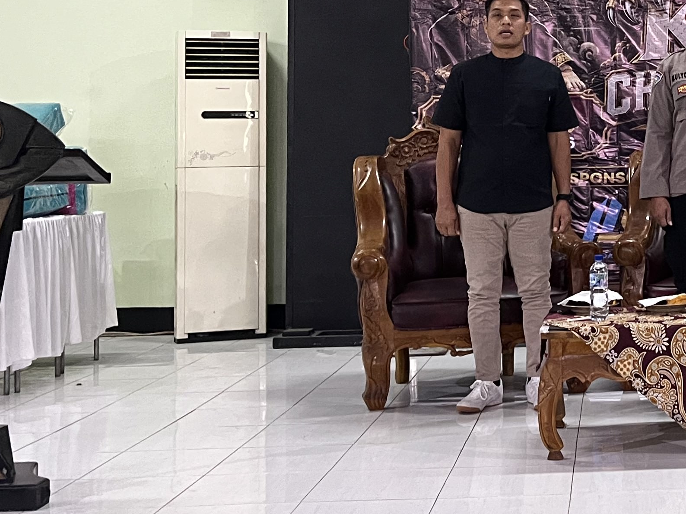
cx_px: 705
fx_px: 1308
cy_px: 101
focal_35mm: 66
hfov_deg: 27.5
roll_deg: +1.0
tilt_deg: +3.0
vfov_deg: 22.0
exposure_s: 1/60
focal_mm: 5.1
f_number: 1.6
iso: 320
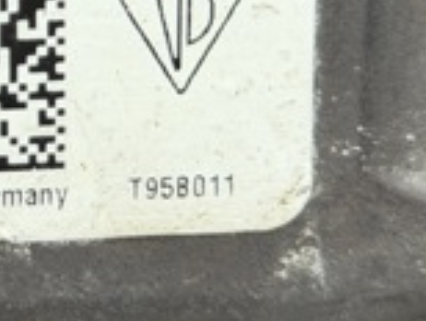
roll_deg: -0.1
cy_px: -109
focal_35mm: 199
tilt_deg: -16.2
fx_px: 2453
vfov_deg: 7.4
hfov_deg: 9.5
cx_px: -318
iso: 64
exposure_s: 1/371
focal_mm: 6.76
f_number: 1.78
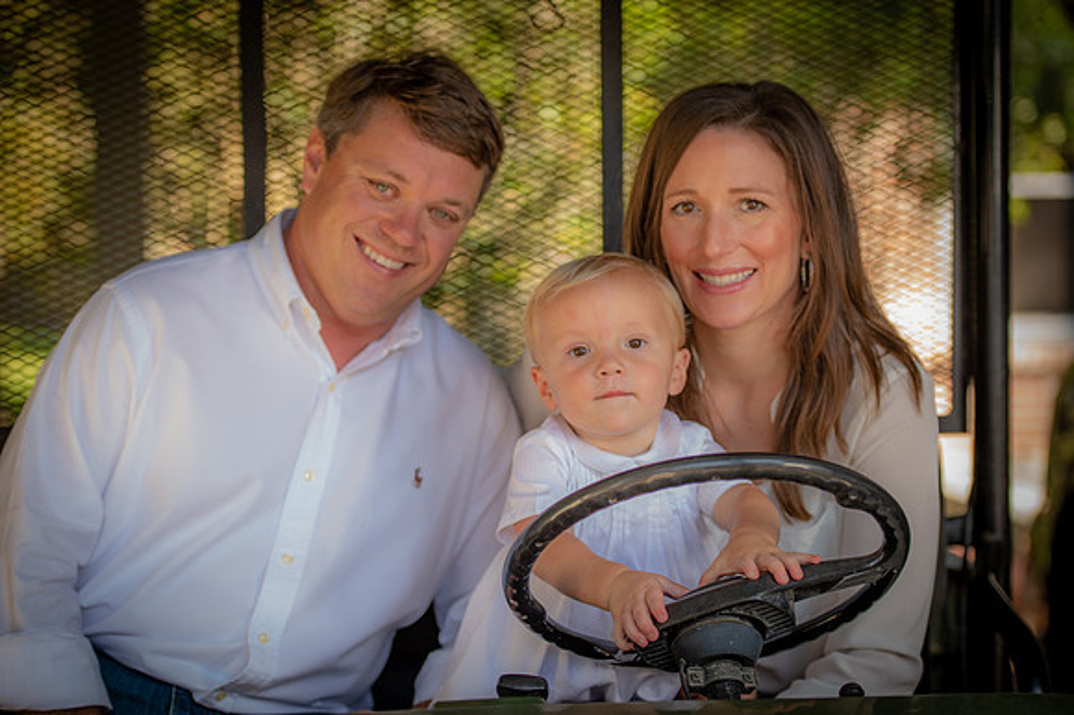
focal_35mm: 85
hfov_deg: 23.9
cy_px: 358
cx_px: 537
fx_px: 2534
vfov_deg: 16.1
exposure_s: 1/80
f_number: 2.8
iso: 50
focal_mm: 85
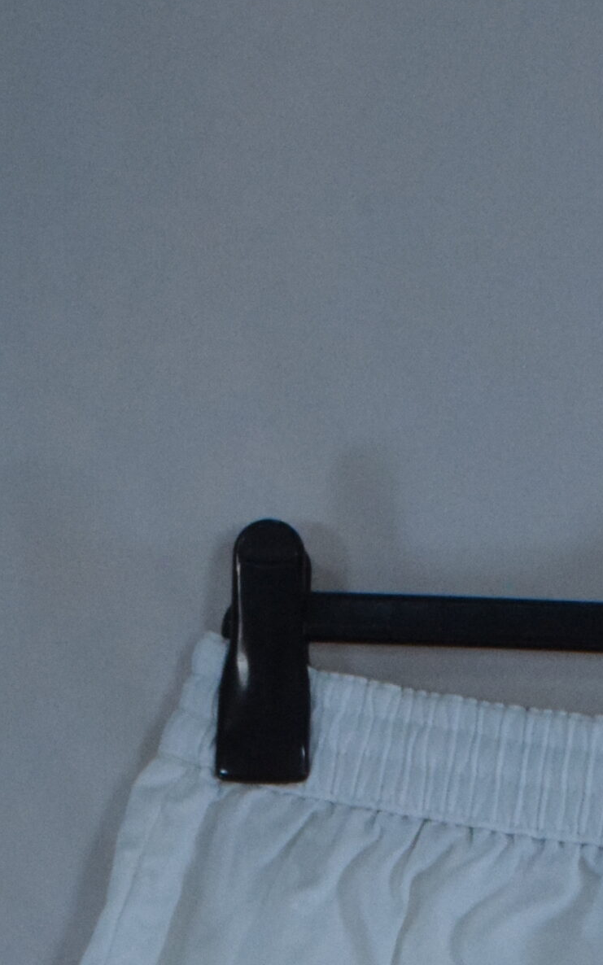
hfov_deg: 8.7
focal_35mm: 150
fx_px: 3938
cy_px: 1435
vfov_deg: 13.2
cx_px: 735
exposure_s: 1/160
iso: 3200
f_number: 29
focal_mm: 29
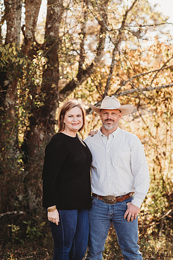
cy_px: 130
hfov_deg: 16.1
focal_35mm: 85
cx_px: 86
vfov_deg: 23.9
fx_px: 613
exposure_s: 1/250
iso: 160
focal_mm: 85
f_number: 2.8
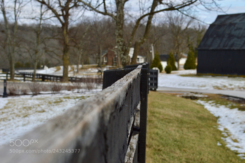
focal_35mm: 68
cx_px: 122
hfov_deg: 29.9
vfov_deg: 20.1
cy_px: 82
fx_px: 459
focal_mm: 45
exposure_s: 1/400
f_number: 8
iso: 200
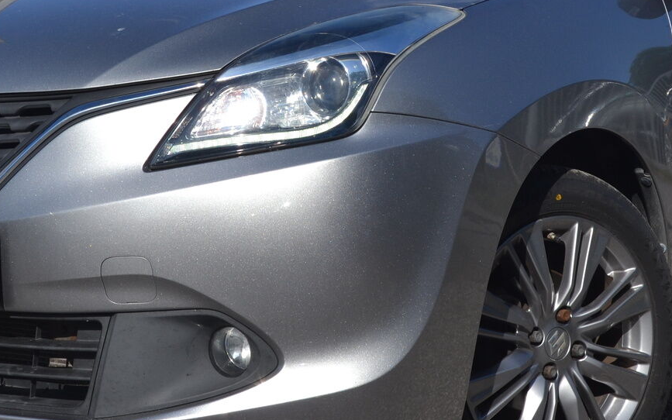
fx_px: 1612
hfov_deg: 23.5
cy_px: 113
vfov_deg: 14.8
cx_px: 353
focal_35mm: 88
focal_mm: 26
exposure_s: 1/320
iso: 100
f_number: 9
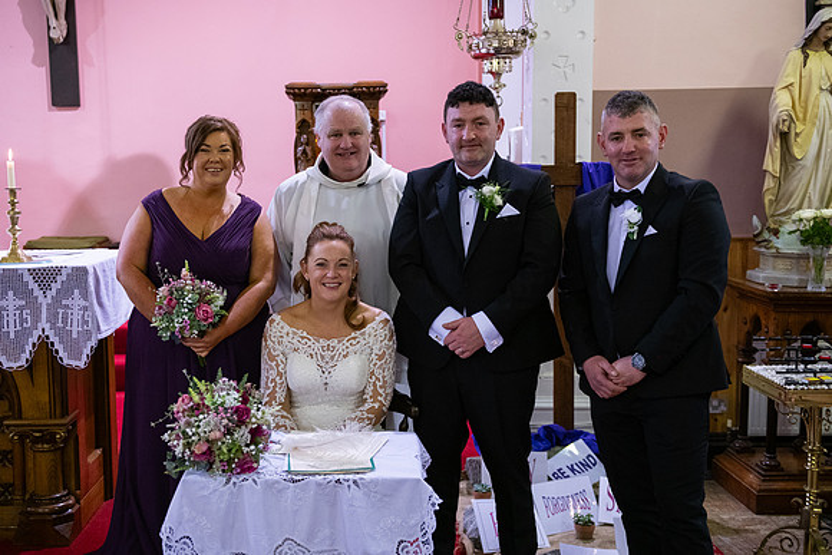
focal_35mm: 40
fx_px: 917
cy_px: 278
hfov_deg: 48.7
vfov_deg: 33.7
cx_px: 374
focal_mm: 36
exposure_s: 1/160
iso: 1250
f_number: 3.5
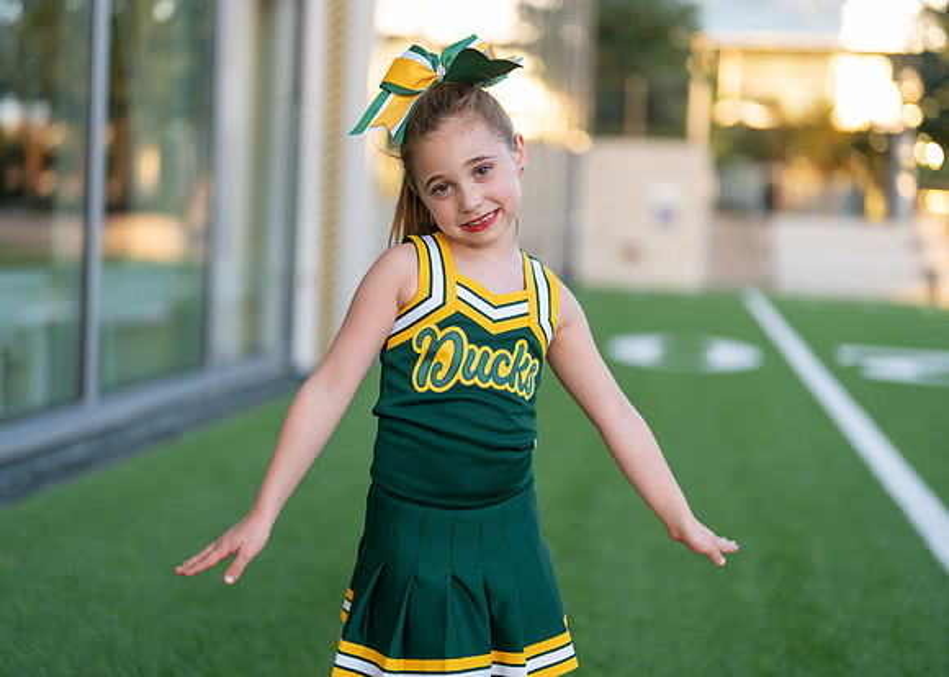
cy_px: 338
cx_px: 474
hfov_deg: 37.2
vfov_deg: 27.0
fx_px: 1412
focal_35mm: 52
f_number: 1.2
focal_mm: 50
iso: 125
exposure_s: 1/500
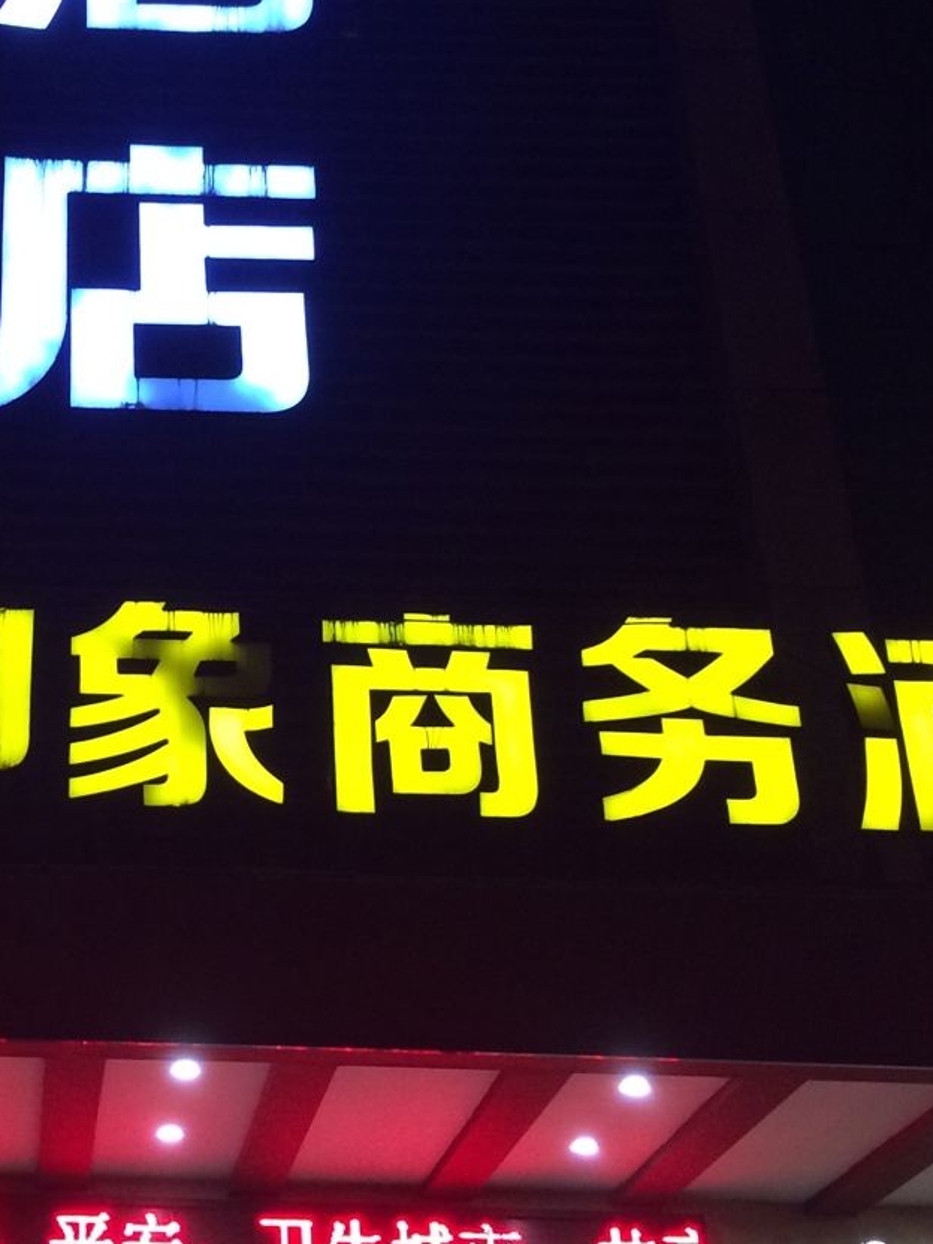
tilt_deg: +30.0
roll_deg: -0.7
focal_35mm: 58
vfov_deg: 33.2
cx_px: 61
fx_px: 2084
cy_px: 541
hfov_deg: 24.4
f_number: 2.2
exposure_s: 1/33
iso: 200
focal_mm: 4.15
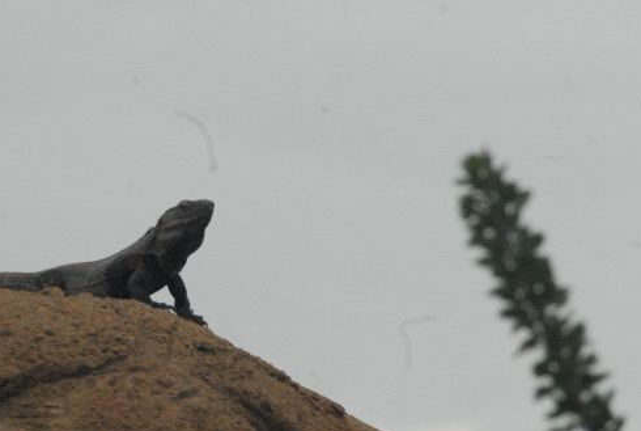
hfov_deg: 2.8
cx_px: 156
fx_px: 13115
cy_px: 225
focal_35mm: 735
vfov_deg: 1.9
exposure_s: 1/1250
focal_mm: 300
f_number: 18
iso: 1600
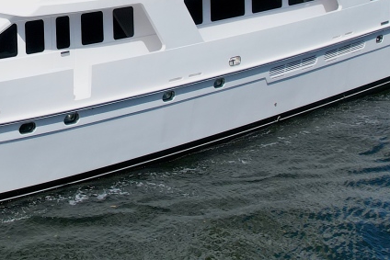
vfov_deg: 15.6
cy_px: -67
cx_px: -46
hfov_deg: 22.7
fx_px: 910
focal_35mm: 84
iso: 110
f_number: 2.8
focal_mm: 8.38
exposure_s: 1/3200
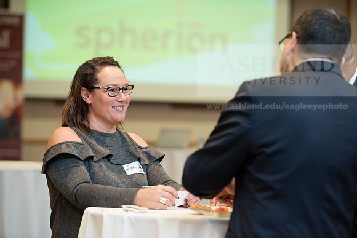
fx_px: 1210
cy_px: 119
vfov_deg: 11.2
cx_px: 178
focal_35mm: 122
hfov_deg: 16.8
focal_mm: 122
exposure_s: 1/200
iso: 1600
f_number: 3.2
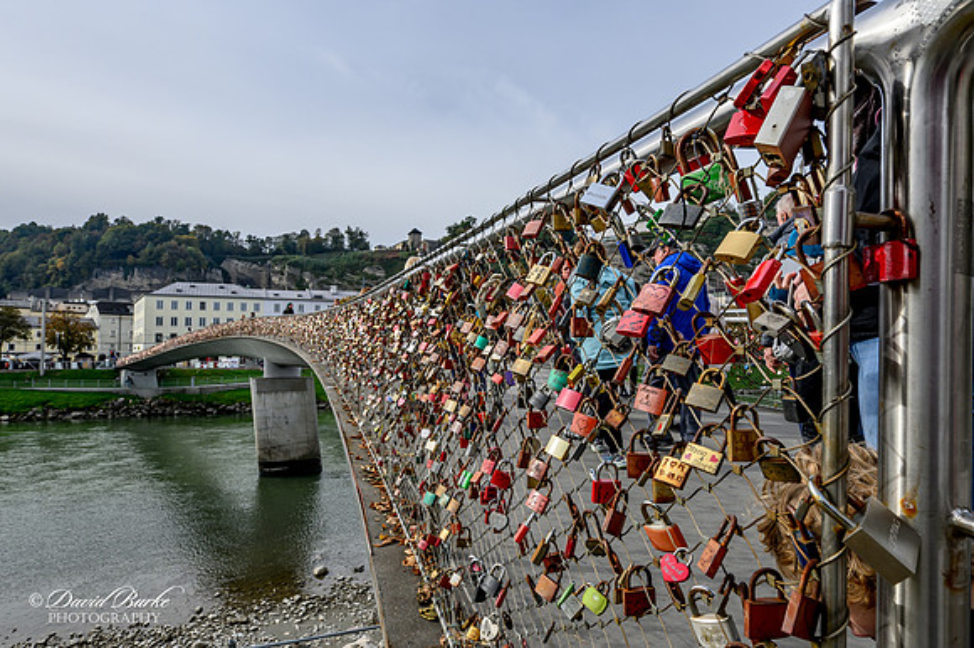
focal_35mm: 21
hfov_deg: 81.2
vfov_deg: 59.4
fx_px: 568
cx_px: 487
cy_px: 324
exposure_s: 1/200
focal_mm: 14
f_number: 10
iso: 140
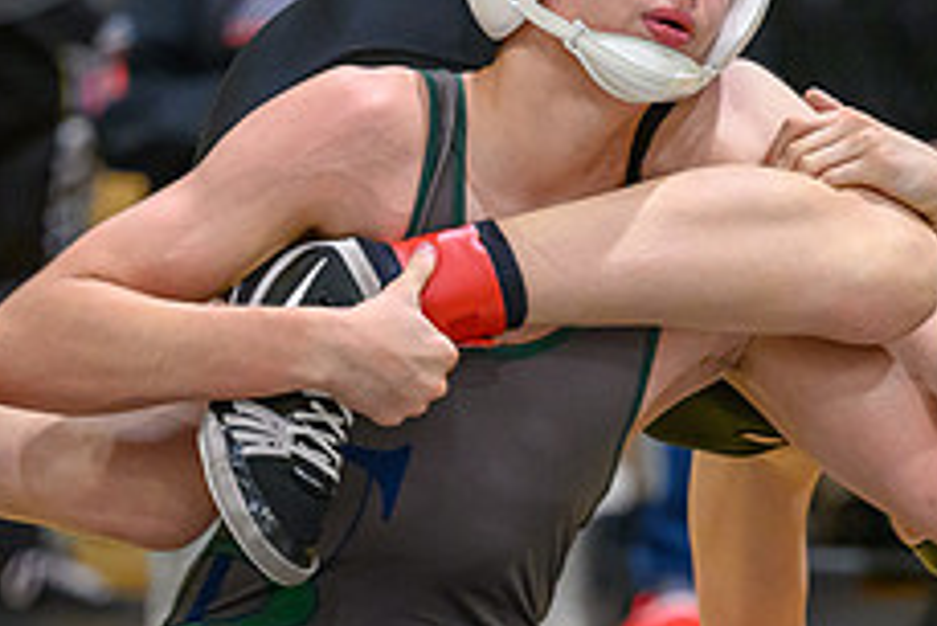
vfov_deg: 2.8
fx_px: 12631
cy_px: 377
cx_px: 574
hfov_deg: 4.2
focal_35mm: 485
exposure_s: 1/320
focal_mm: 150
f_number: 2.8
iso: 4000
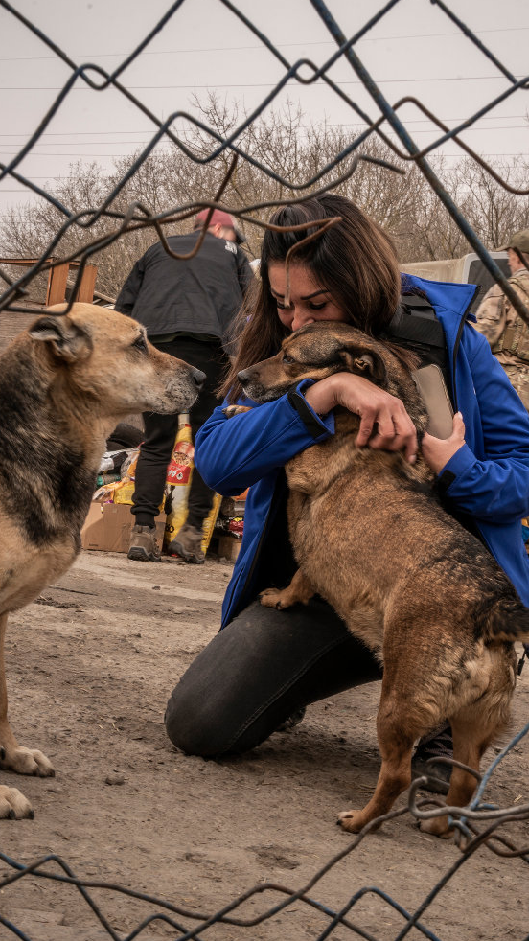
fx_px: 1397
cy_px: 472
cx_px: 321
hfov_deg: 21.4
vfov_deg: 37.2
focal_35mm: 56
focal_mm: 35
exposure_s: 1/40
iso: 200
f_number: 22
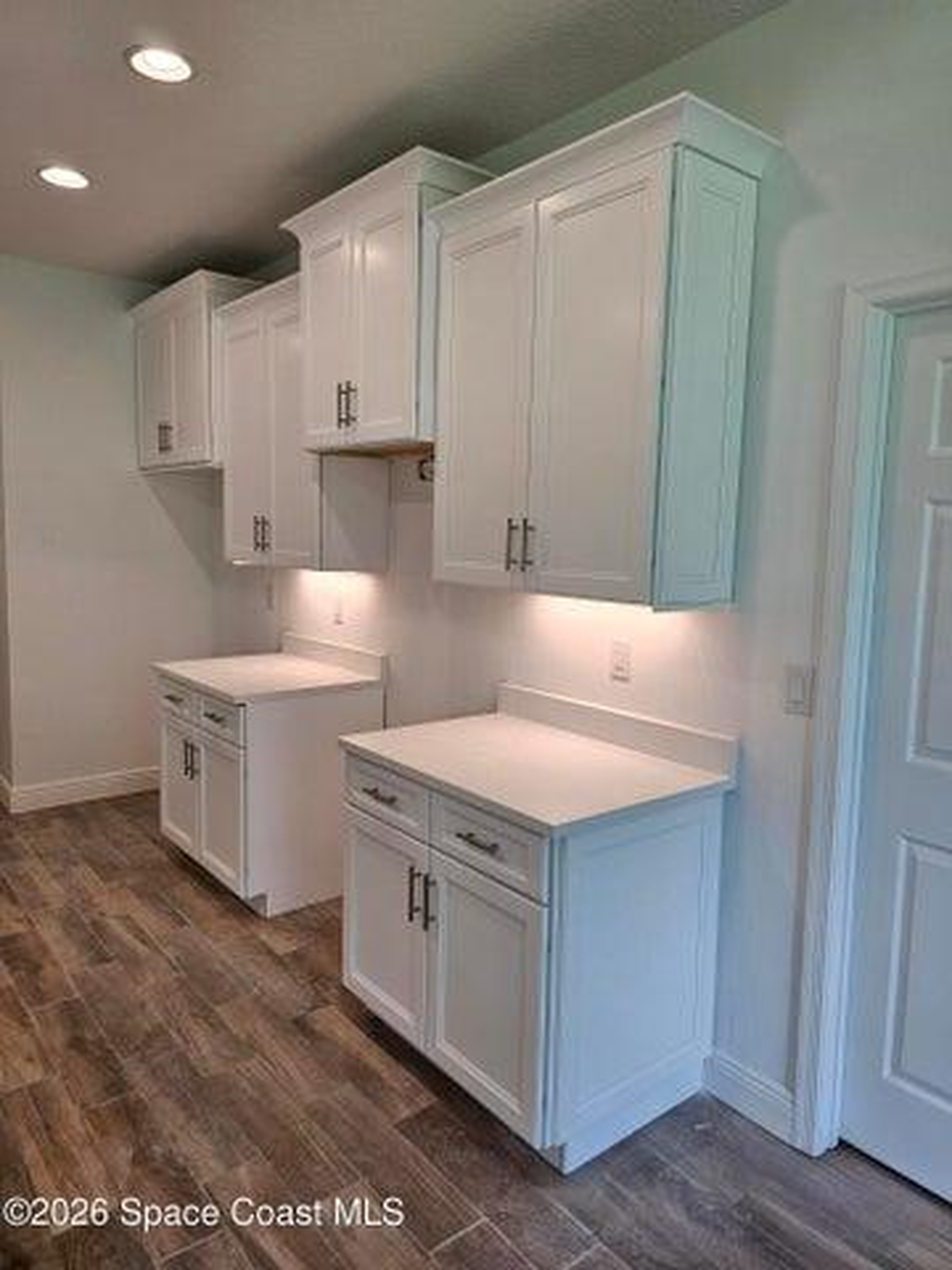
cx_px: 476
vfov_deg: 73.9
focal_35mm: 23
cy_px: 635
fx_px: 843
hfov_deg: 58.9
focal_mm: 6.3
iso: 64
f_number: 1.7
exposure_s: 1/120
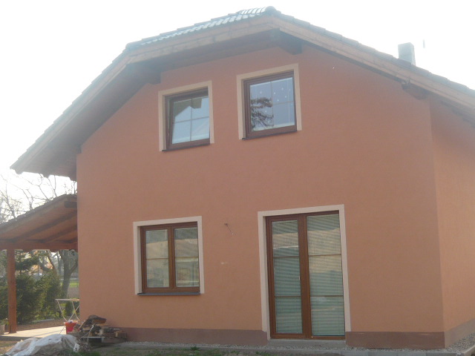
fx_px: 645
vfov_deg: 30.9
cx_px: 238
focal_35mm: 47
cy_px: 178
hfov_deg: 40.4
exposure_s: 1/320
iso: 100
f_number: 2.8
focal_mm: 5.5
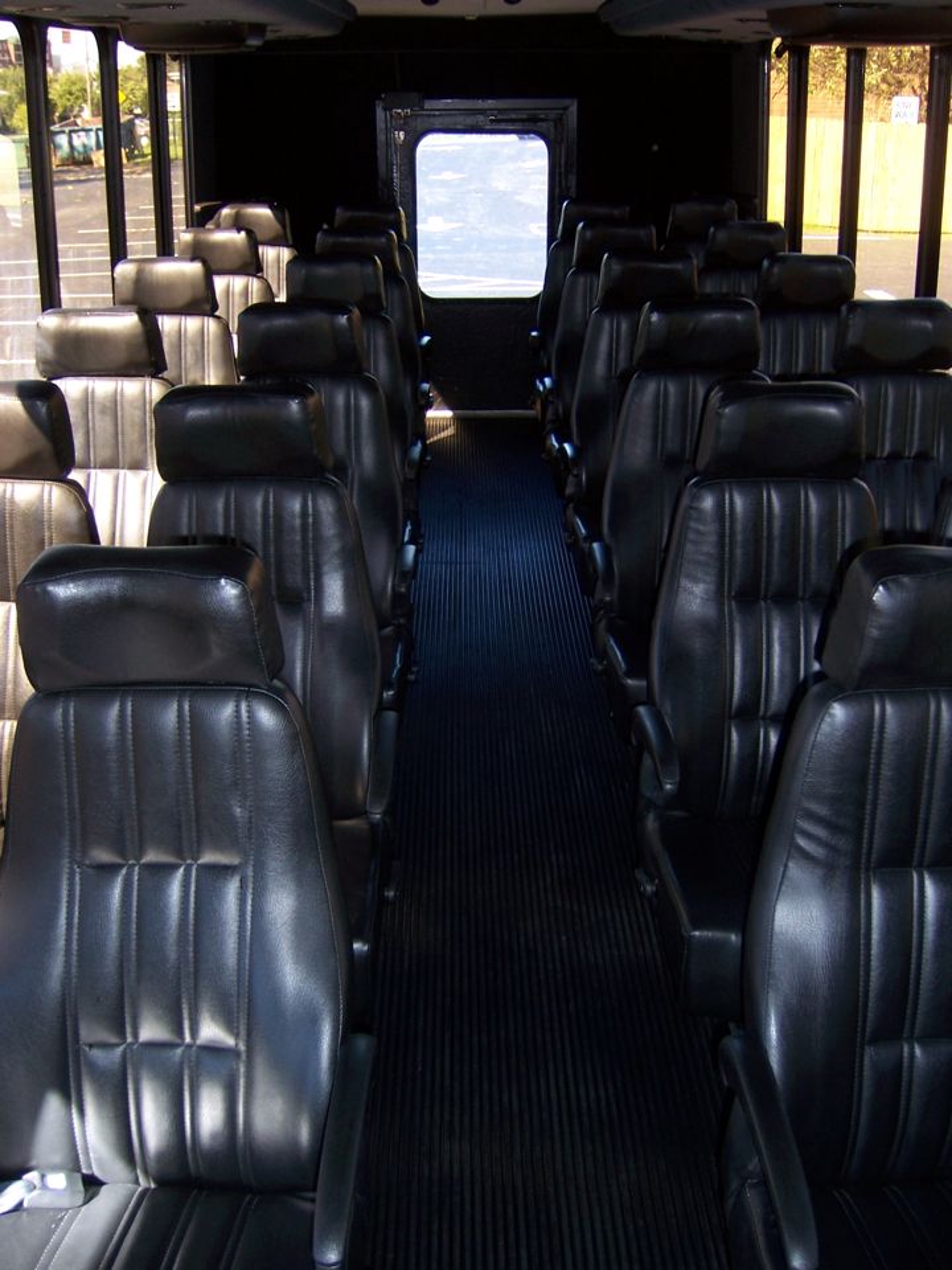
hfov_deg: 39.7
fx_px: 1320
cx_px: 476
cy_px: 635
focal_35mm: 36
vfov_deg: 51.4
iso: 80
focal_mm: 6.2
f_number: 2.8
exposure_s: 1/60
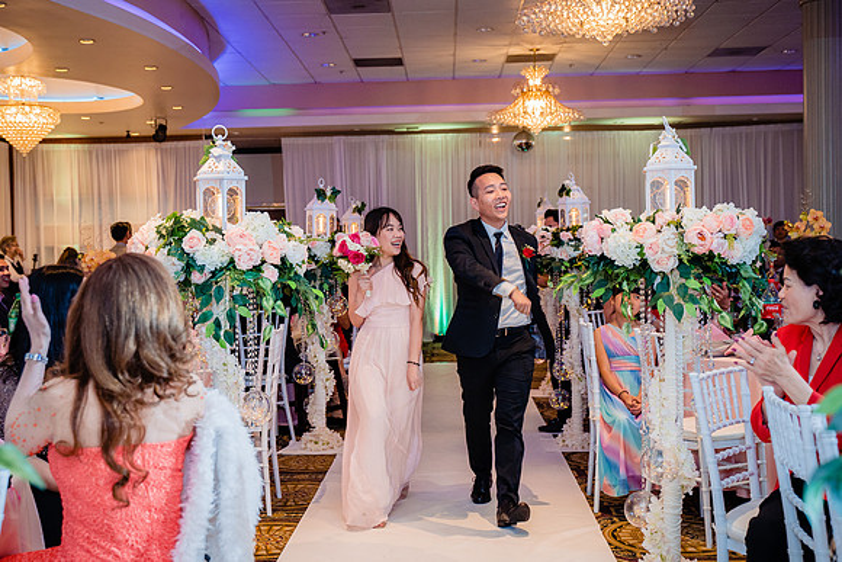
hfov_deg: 41.4
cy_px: 263
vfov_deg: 28.3
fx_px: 1112
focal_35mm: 48
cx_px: 392
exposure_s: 1/160
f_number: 3.5
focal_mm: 41
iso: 1250
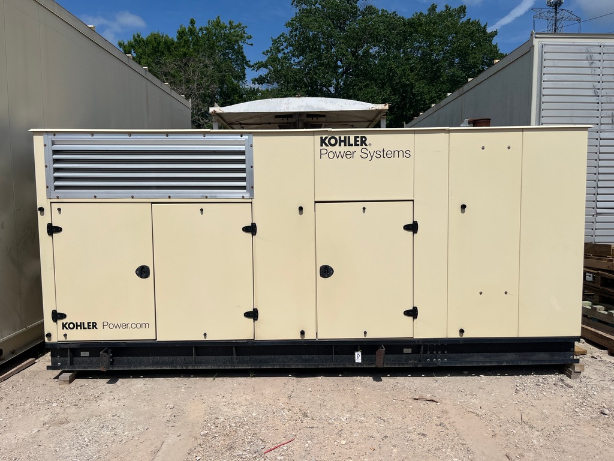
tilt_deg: -5.5
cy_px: 230
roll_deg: -0.3
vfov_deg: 53.1
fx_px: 461
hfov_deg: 67.3
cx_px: 307
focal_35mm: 26
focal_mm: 5.1
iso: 50
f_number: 1.6
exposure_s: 1/11905
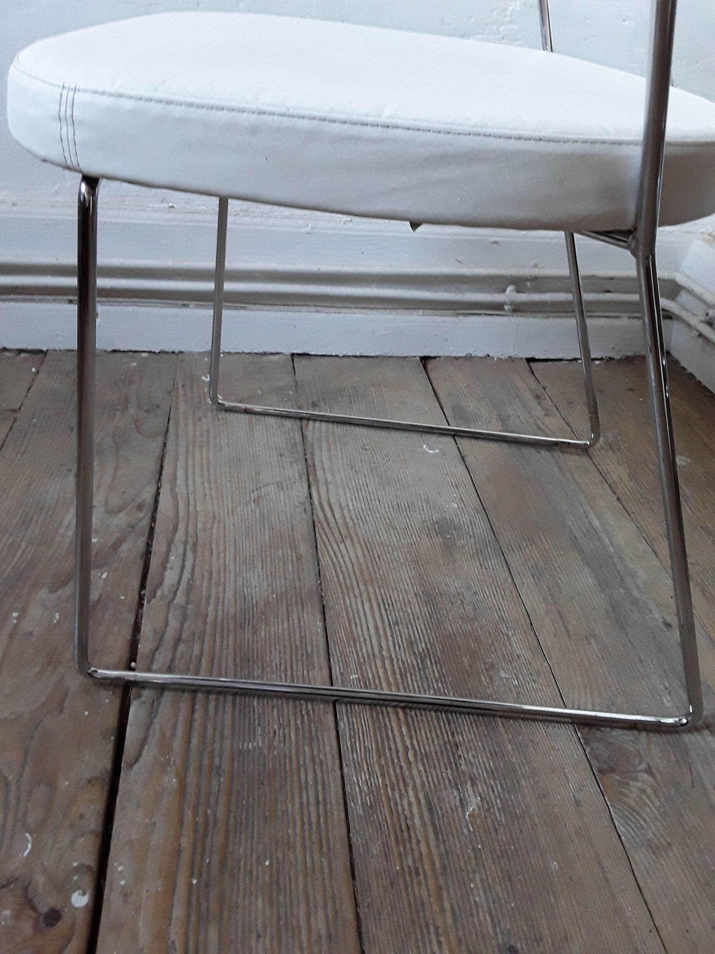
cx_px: 358
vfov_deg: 65.3
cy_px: 477
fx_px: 744
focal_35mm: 27
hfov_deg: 51.4
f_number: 1.9
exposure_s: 1/33
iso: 200
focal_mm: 2.91
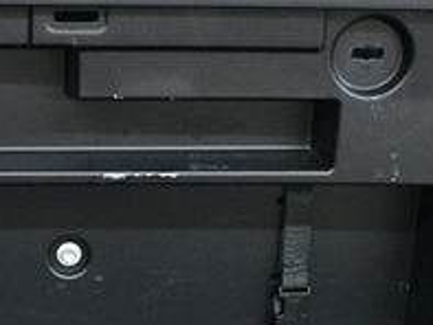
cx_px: 35
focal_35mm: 103
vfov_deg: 14.3
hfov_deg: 18.7
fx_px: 1289
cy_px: 255
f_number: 3.5
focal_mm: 22
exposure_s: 1/80
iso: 3200
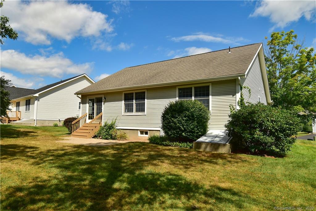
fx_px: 197
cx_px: 158
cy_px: 106
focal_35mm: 22
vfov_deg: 56.1
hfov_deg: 77.3
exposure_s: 1/640
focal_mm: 15
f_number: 6.3
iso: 125
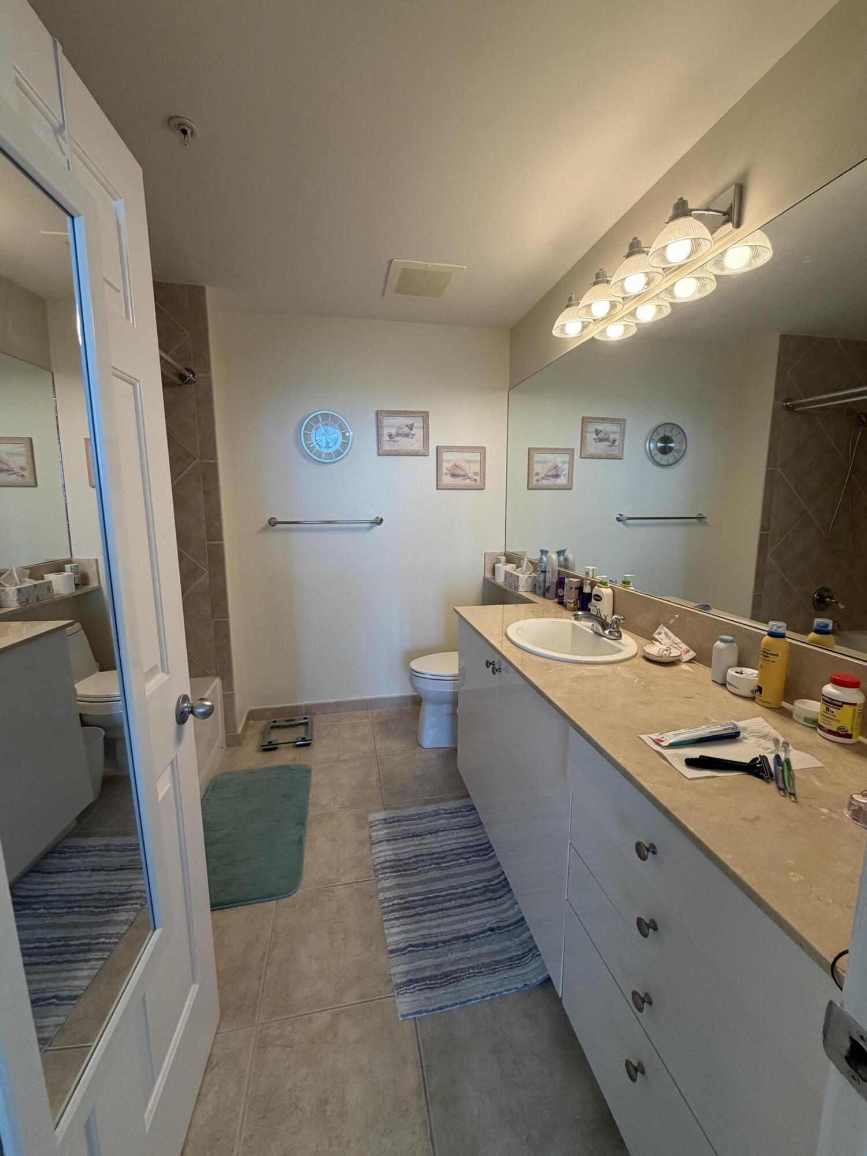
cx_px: 434
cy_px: 578
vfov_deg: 102.1
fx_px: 468
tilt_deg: -9.2
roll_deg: -0.4
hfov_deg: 85.7
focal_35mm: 14
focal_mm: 2.22
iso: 200
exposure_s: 1/120
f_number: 2.2
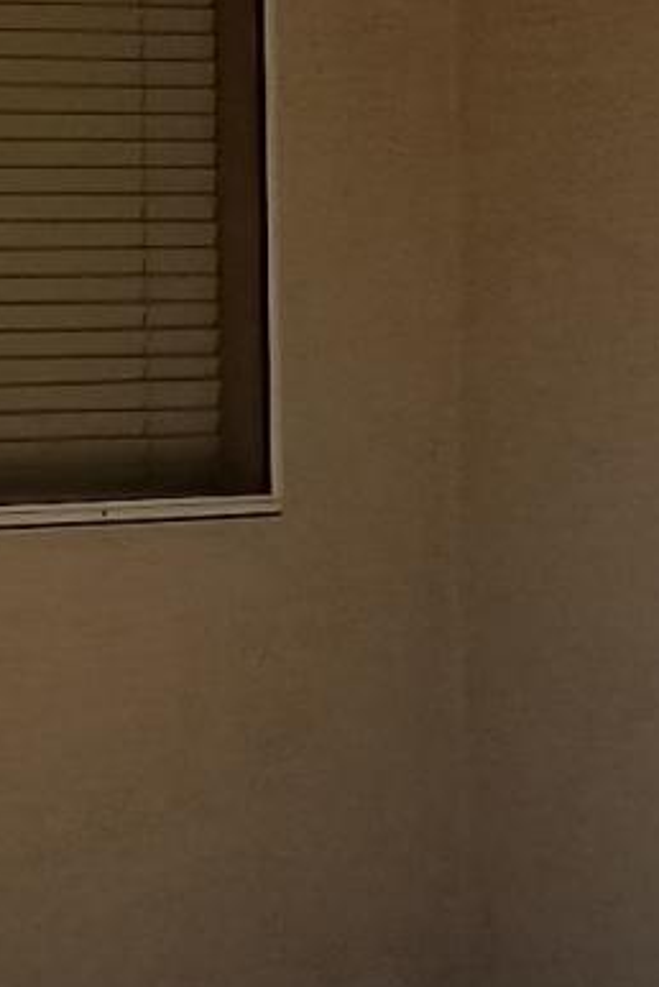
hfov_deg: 6.5
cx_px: -51
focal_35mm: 210
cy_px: 291
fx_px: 5755
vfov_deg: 9.8
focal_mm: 4.3
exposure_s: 1/1604
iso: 50
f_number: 1.7
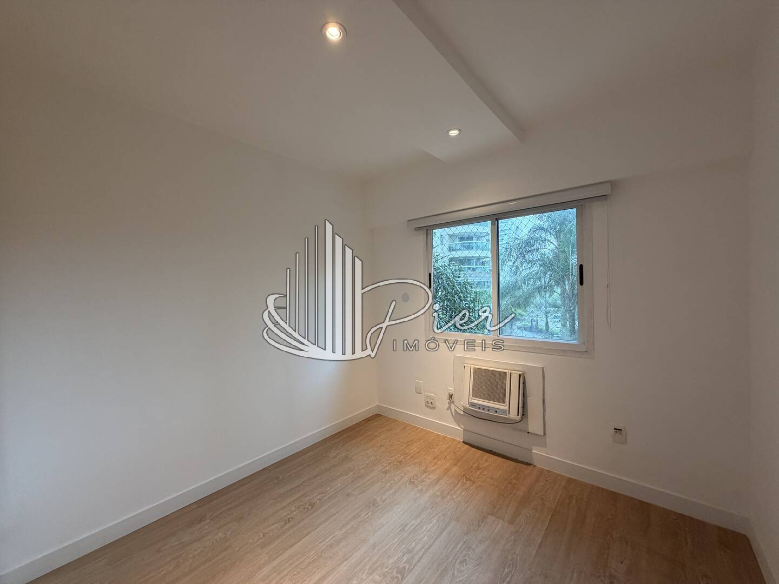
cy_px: 292
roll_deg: +1.8
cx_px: 390
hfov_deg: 102.1
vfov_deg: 85.7
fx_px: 315
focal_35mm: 14
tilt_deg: -0.7
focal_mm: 2.22
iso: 200
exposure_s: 1/60
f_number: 2.2
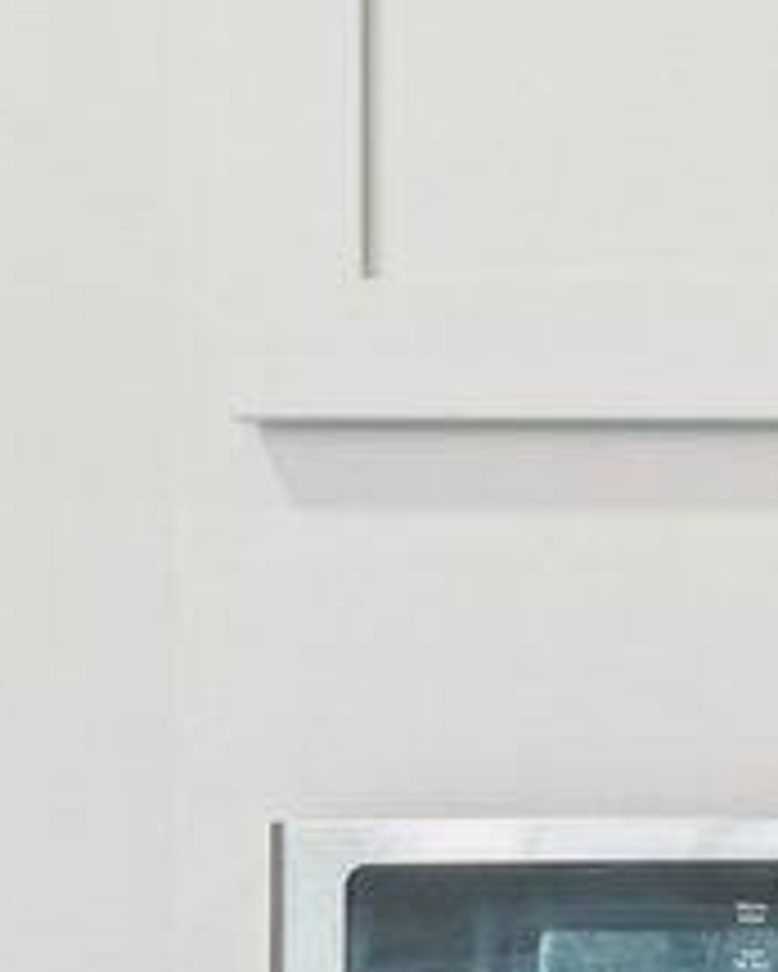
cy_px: 1231
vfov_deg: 11.4
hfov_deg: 7.7
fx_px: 4730
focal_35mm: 164
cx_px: 2604
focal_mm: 18.5
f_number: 8
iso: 400
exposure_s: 1/20
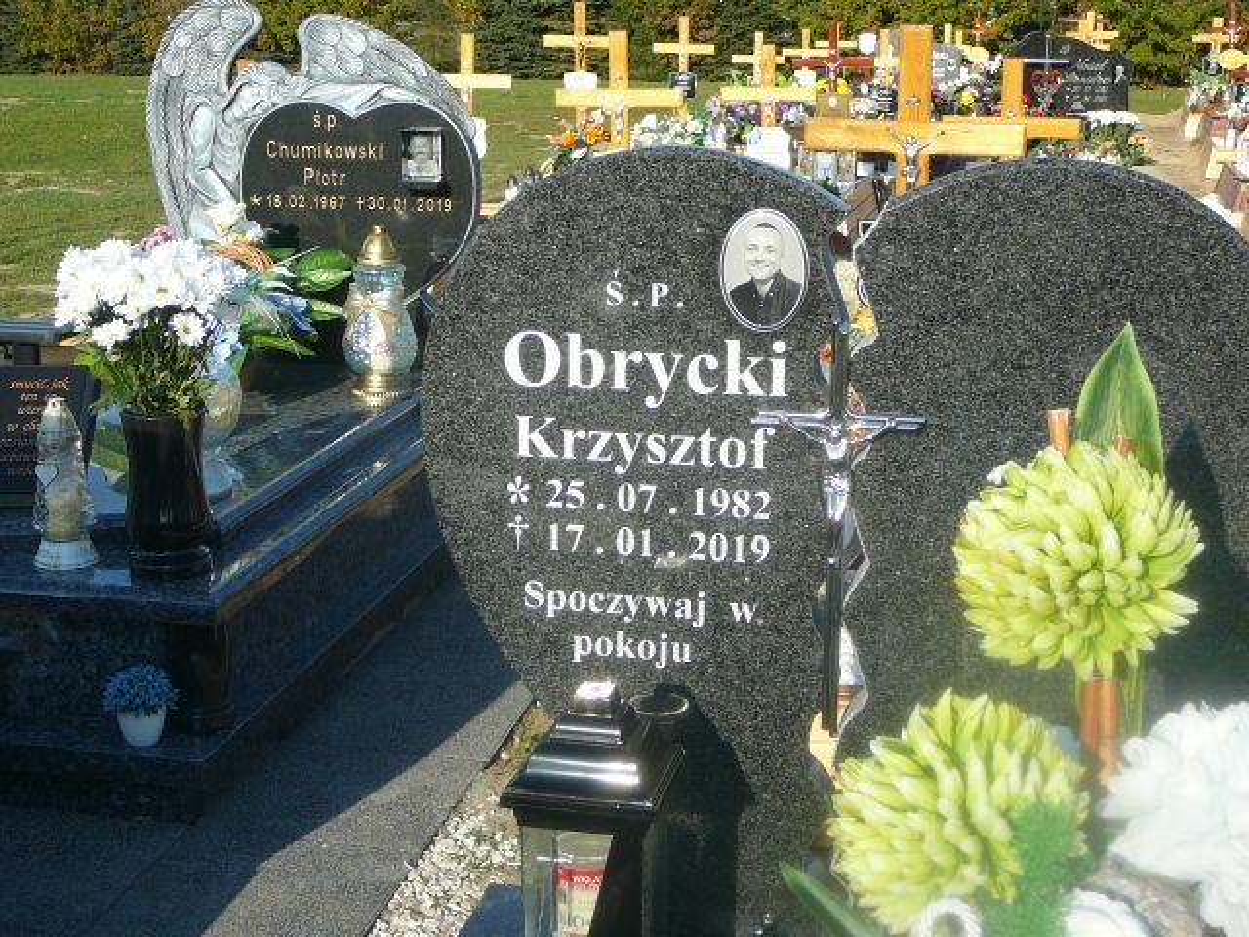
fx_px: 1876
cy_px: 468
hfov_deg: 36.8
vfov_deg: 28.0
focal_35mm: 52
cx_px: 624
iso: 80
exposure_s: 1/640
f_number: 3.4
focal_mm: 7.8
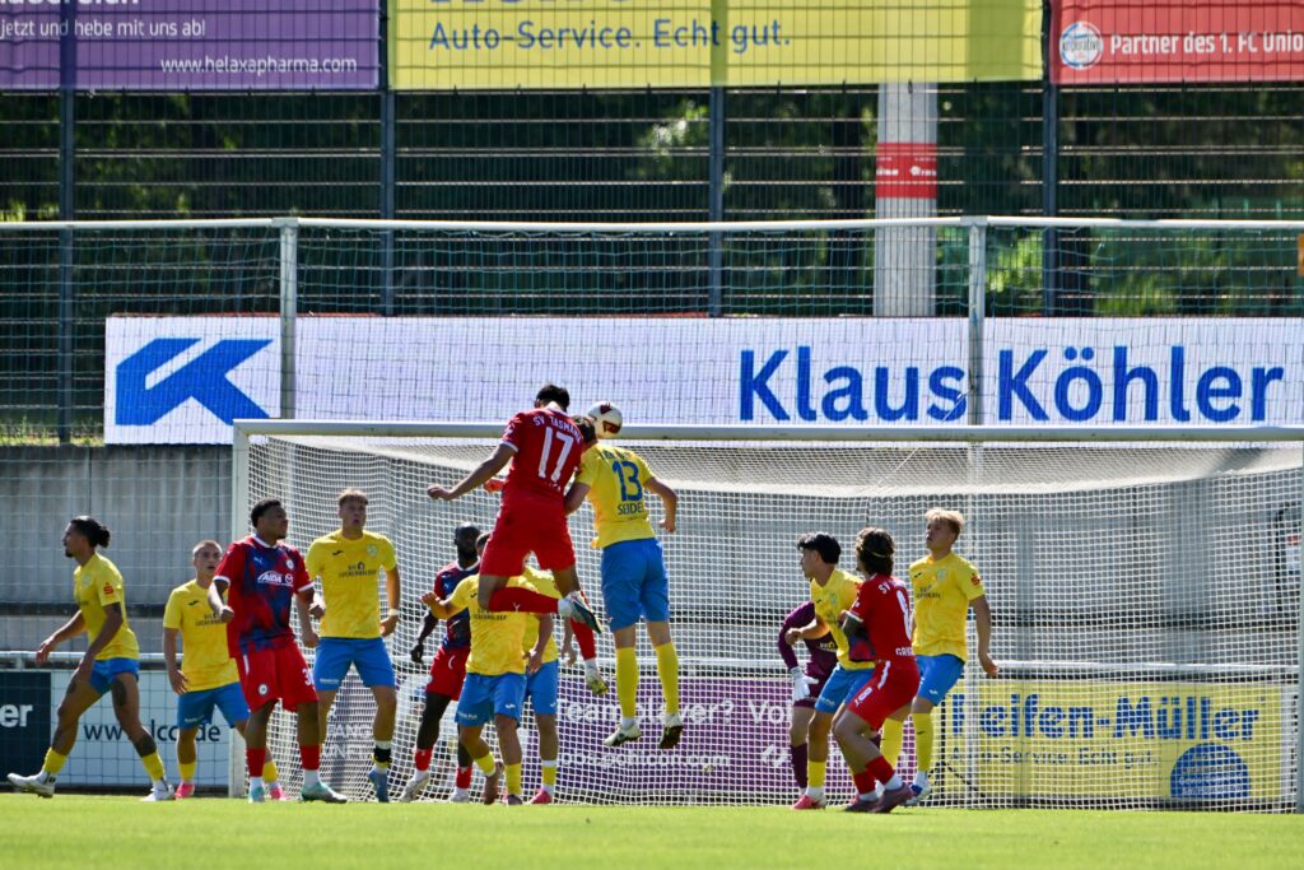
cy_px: 435
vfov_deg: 3.4
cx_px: 652
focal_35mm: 400
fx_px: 14490
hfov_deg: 5.2
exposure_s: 1/1600
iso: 360
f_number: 5.6
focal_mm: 400
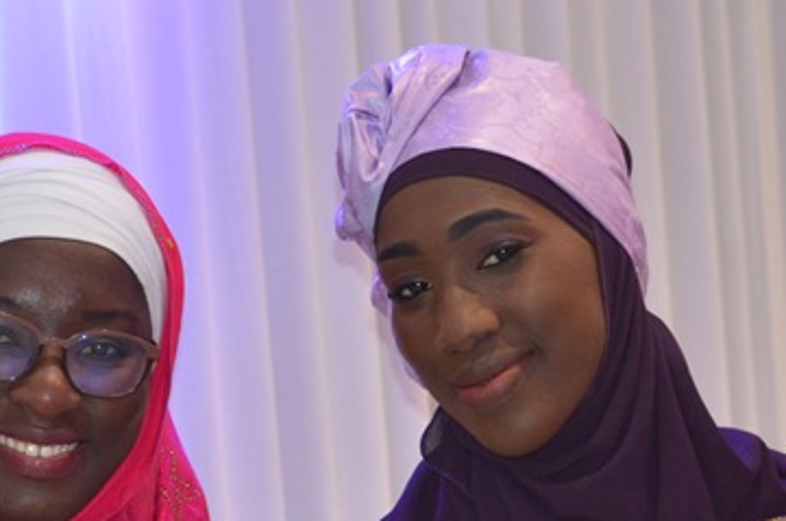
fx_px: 6492
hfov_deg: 6.9
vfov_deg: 4.6
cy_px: 569
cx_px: 37
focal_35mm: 298
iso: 800
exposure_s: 1/60
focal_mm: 70
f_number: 4
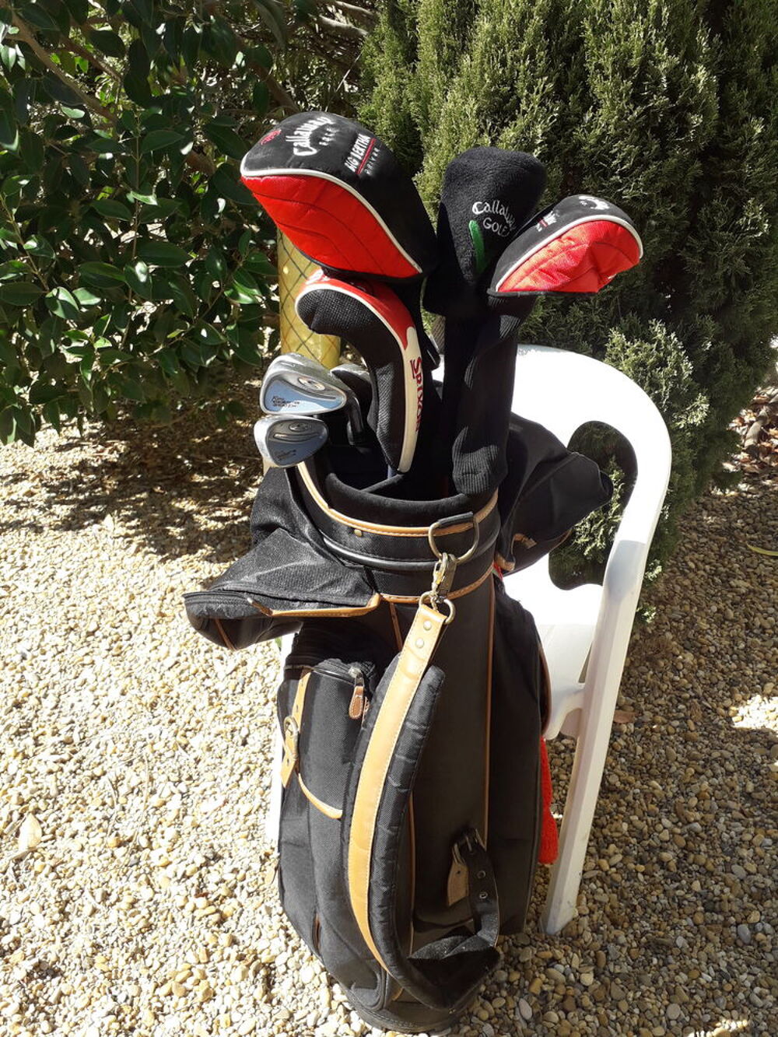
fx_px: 809
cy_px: 518
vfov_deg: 65.3
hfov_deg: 51.4
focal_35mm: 27
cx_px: 389
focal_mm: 3.6
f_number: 1.9
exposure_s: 1/596
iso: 40
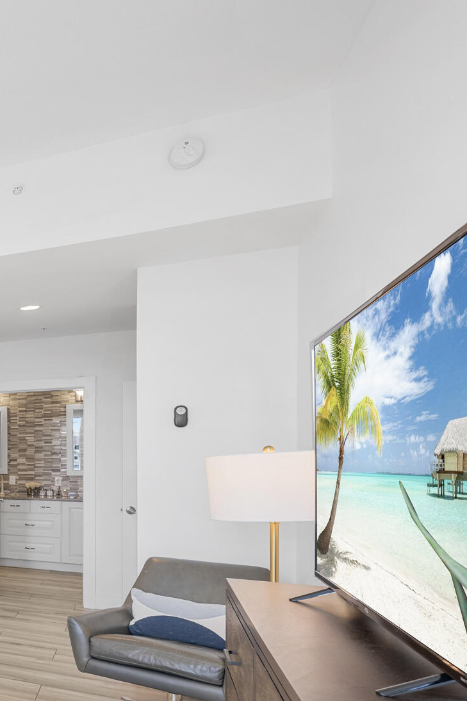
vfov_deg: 57.5
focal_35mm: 32
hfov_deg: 24.7
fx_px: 623
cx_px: -314
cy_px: 466
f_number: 8
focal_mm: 14
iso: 64
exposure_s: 1/6
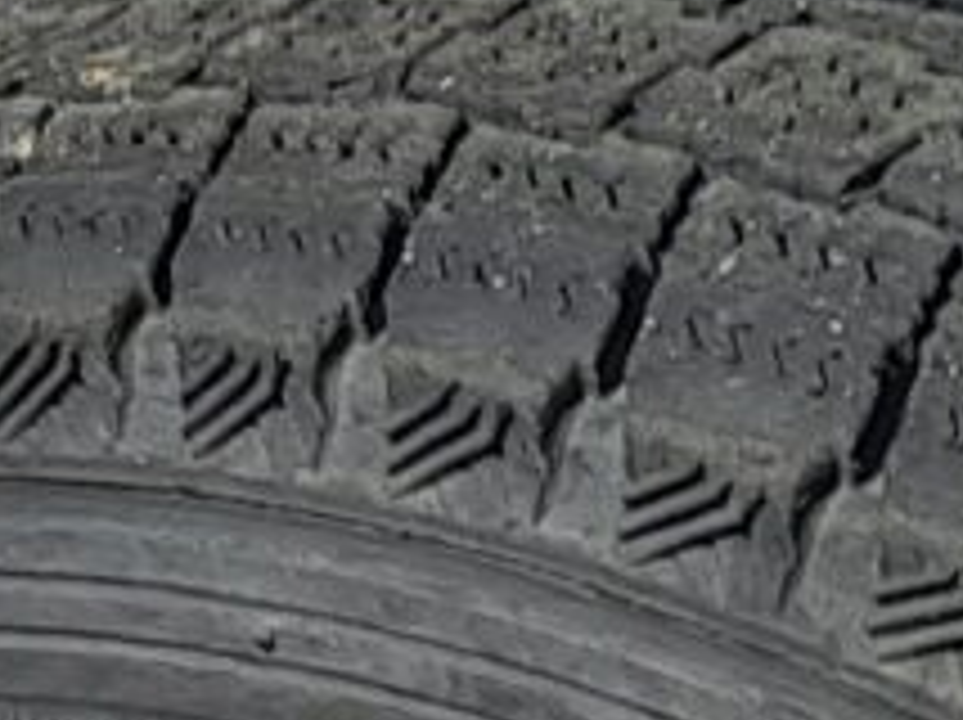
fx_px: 5613
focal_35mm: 202
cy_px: 2160
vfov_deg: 6.7
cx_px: 1238
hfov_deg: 9.6
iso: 40
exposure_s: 1/1030
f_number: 1.9
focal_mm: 2.91
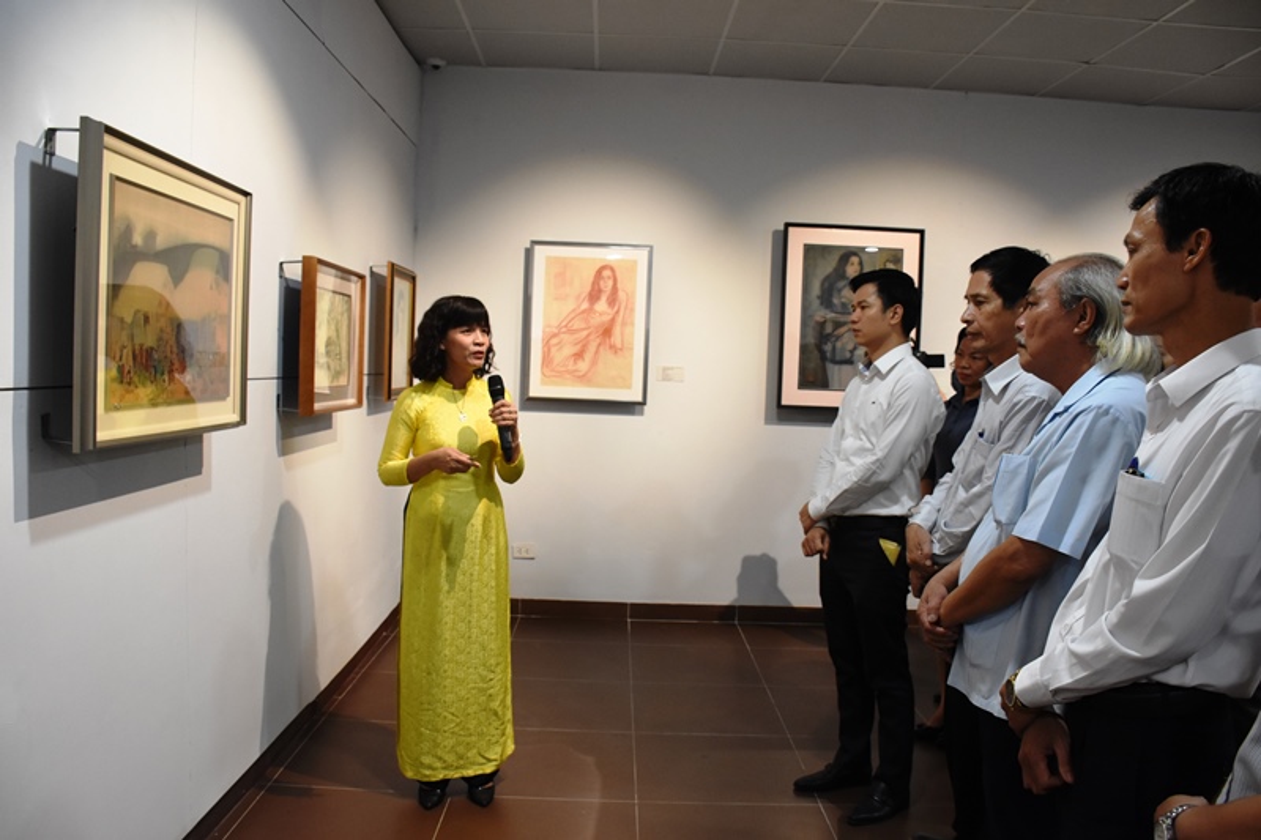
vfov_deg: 47.9
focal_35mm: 27
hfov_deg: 67.4
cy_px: 420
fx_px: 945
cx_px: 630
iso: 1600
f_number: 5.6
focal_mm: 18
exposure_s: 1/80
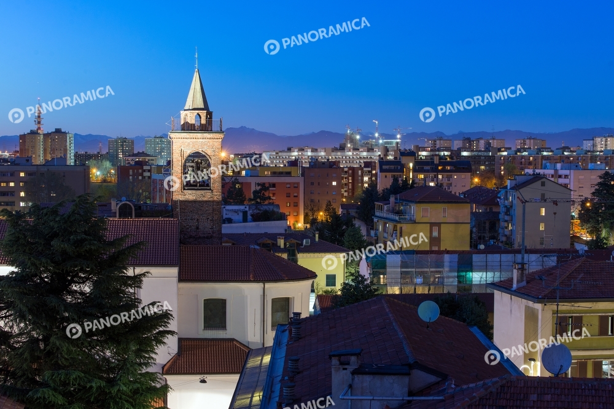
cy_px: 204
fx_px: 1193
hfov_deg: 28.9
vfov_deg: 19.4
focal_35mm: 70
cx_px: 307
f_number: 10
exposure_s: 10
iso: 200
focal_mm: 70
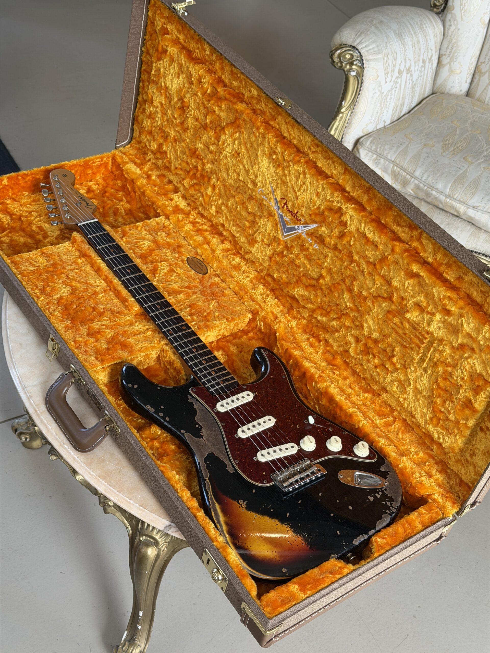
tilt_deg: -41.5
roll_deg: -14.7
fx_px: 906
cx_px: 245
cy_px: 326
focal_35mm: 48
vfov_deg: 39.7
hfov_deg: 30.3
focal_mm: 6.76
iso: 50
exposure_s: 1/121
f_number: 1.78
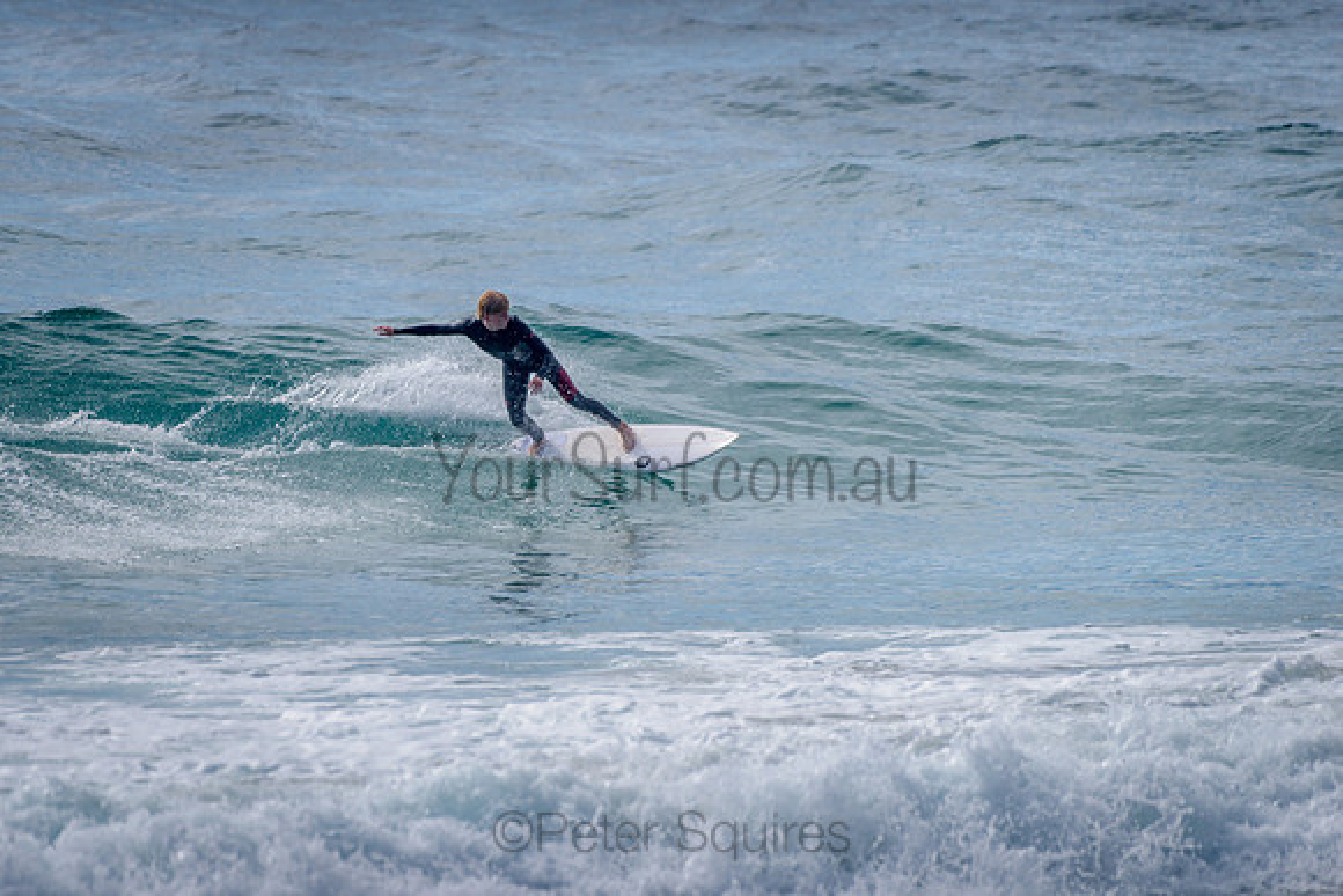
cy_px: 347
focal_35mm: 613
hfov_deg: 3.4
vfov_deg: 2.2
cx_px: 536
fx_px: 22879
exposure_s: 1/2000
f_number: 5.6
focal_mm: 500
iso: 125
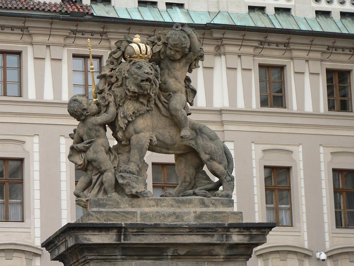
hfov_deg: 13.7
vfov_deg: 10.3
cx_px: 177
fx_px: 1473
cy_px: 133
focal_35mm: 144
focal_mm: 24.1
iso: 80
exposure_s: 1/160
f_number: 4
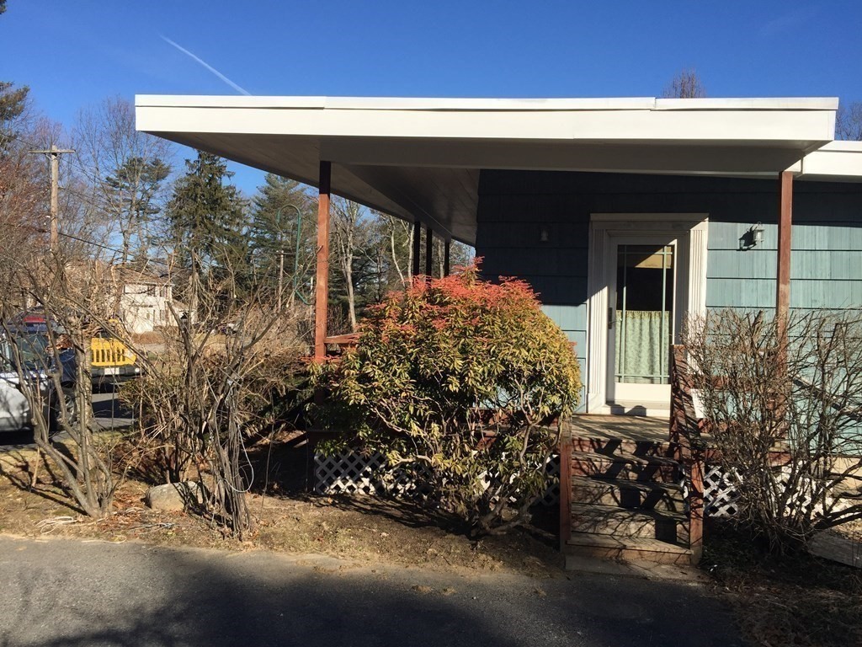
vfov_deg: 48.2
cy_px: 324
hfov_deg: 61.7
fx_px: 722
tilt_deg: -1.1
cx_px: 431
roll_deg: -0.6
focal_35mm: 29
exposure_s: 1/2198
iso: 32
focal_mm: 4.15
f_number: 2.2
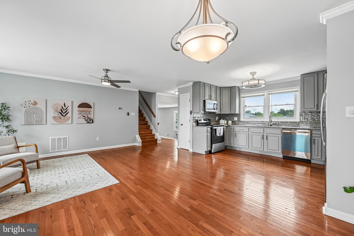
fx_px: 138
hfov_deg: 104.3
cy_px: 118
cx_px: 177
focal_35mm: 14
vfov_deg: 81.2
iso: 125
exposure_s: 1/15
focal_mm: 14
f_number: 8
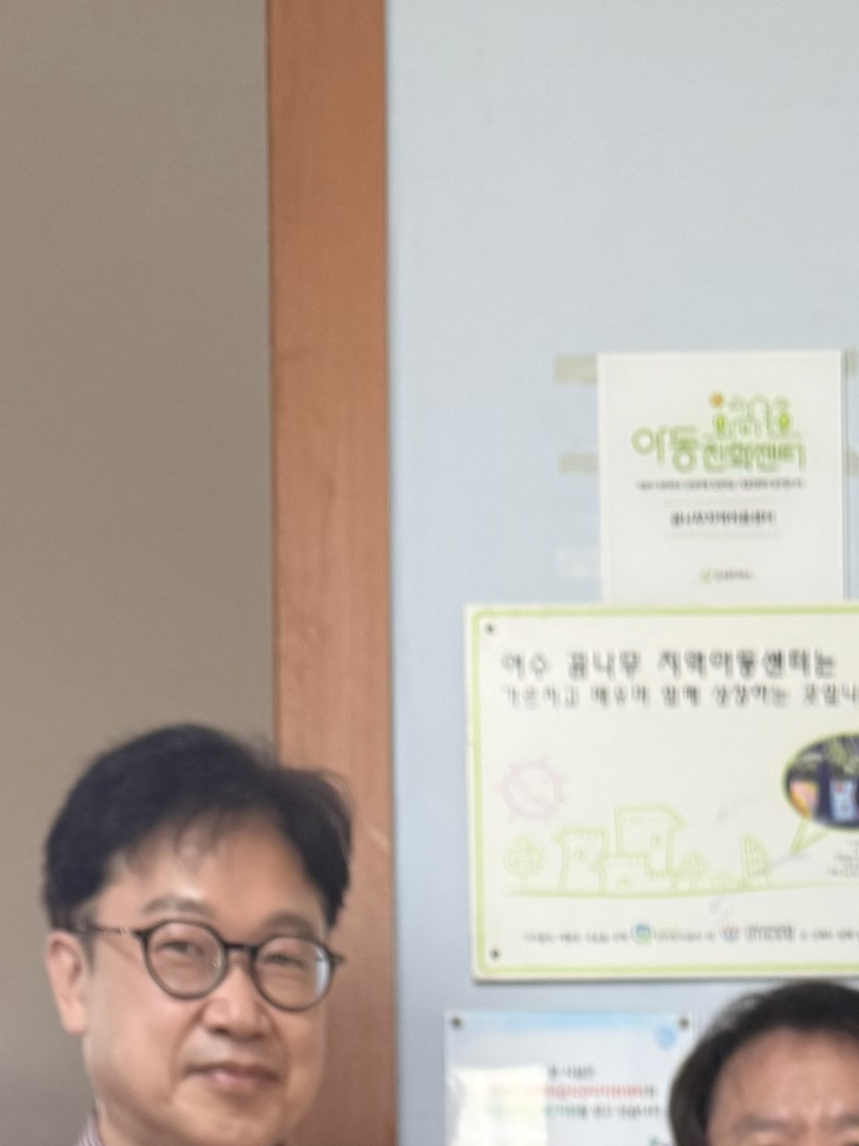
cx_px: 752
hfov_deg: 18.9
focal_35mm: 77
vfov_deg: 20.9
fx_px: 2548
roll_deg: +0.2
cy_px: 1796
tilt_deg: -3.0
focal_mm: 6.76
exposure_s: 1/120
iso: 200
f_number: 1.78
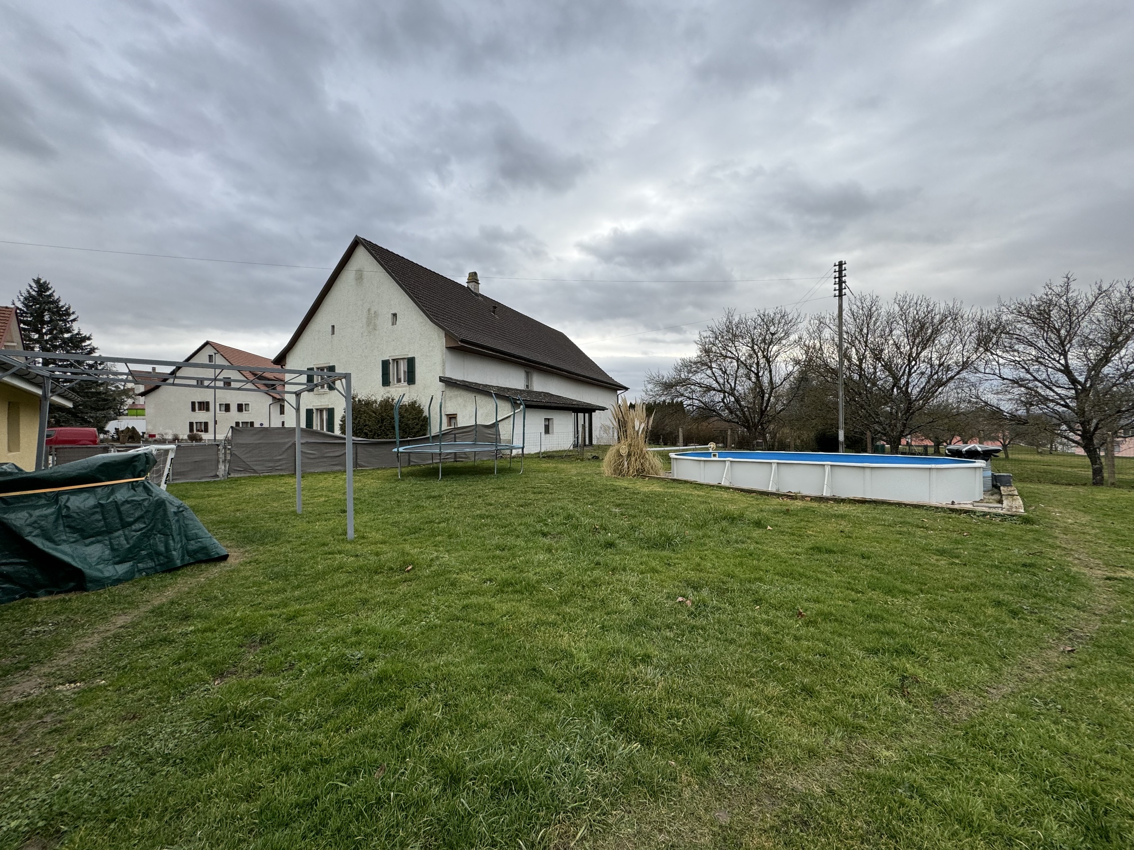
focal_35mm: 14
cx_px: 567
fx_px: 459
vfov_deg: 85.7
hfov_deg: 102.1
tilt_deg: +1.0
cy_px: 425
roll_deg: +0.7
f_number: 2.2
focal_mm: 2.22
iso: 40
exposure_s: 1/255
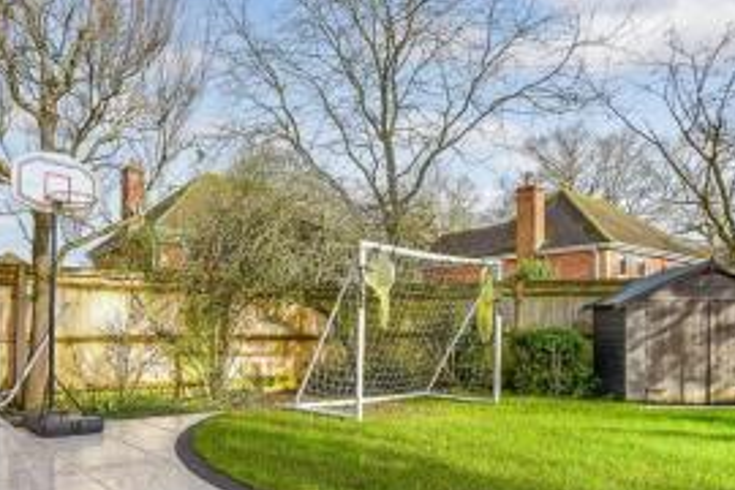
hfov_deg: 44.1
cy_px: 342
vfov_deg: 30.2
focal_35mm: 44
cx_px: 270
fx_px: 898
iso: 160
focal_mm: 17
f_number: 8
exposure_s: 1/160
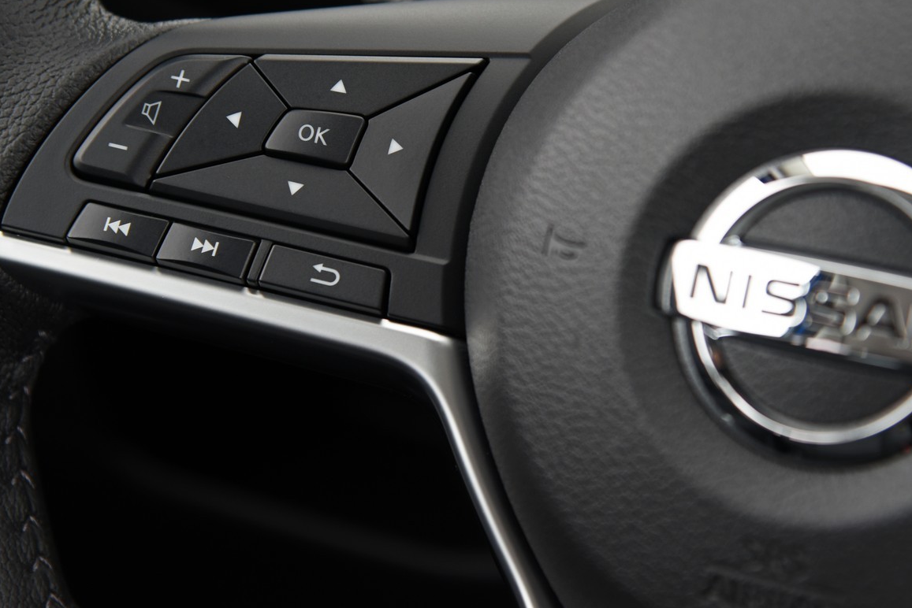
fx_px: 4206
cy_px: 222
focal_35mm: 166
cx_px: 465
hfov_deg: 12.4
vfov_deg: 8.3
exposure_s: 1/160
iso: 400
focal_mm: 120
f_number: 5
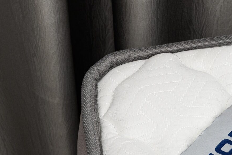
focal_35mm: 181
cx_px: 261
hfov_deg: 11.2
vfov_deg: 7.5
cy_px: 174
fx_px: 1167
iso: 640
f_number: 13
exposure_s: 1/100
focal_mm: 62
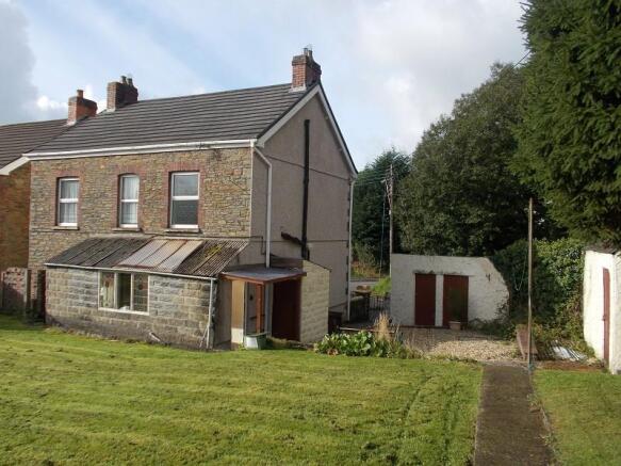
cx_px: 310
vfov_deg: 46.8
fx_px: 538
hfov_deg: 60.0
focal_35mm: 30
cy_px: 233
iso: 80
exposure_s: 1/100
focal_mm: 5.3
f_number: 8.6
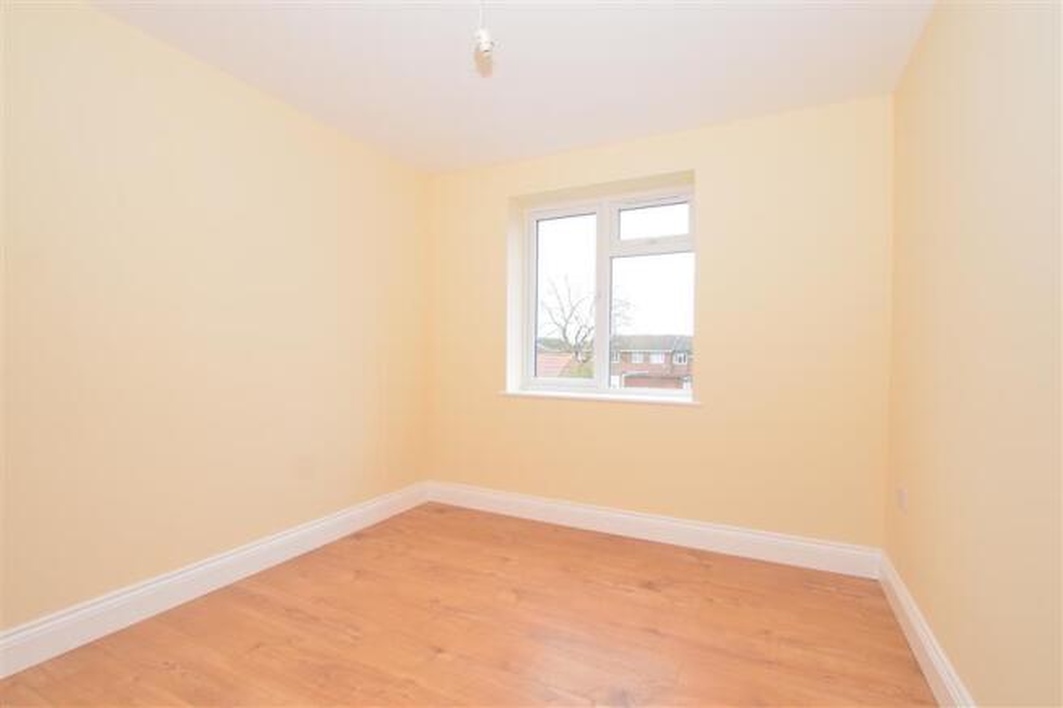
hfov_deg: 100.4
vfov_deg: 77.3
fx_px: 443
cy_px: 354
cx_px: 532
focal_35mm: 15
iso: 640
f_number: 10
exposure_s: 1/13
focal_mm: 10
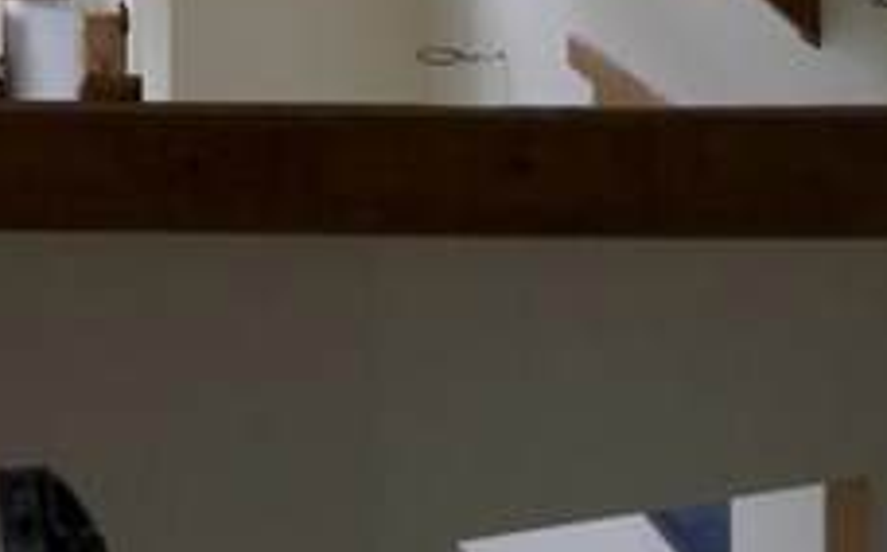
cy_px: -505
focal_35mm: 108
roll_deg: +0.2
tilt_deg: -0.8
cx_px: -268
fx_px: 2608
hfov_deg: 18.0
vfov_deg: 11.1
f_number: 2.2
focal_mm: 4.15
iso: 40
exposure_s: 1/100
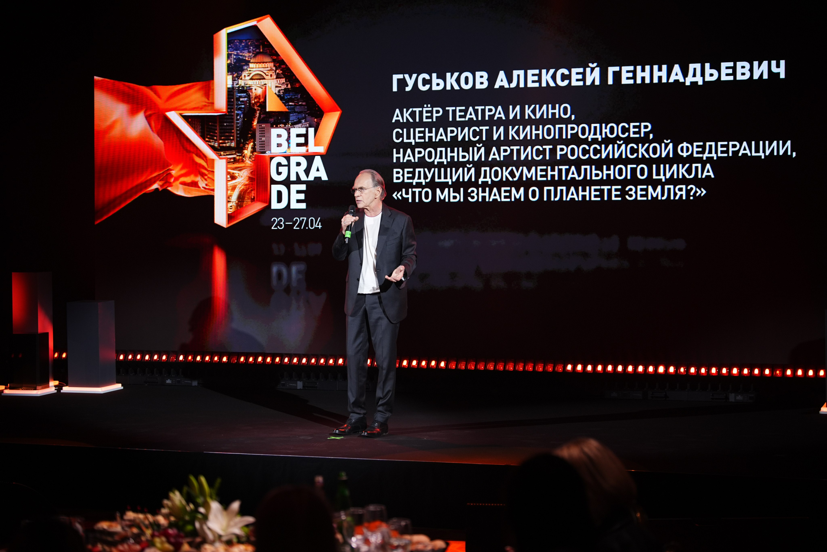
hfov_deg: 28.8
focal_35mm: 70
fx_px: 1608
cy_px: 276
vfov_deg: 19.5
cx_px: 414
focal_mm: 70
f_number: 2.8
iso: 800
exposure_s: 1/320
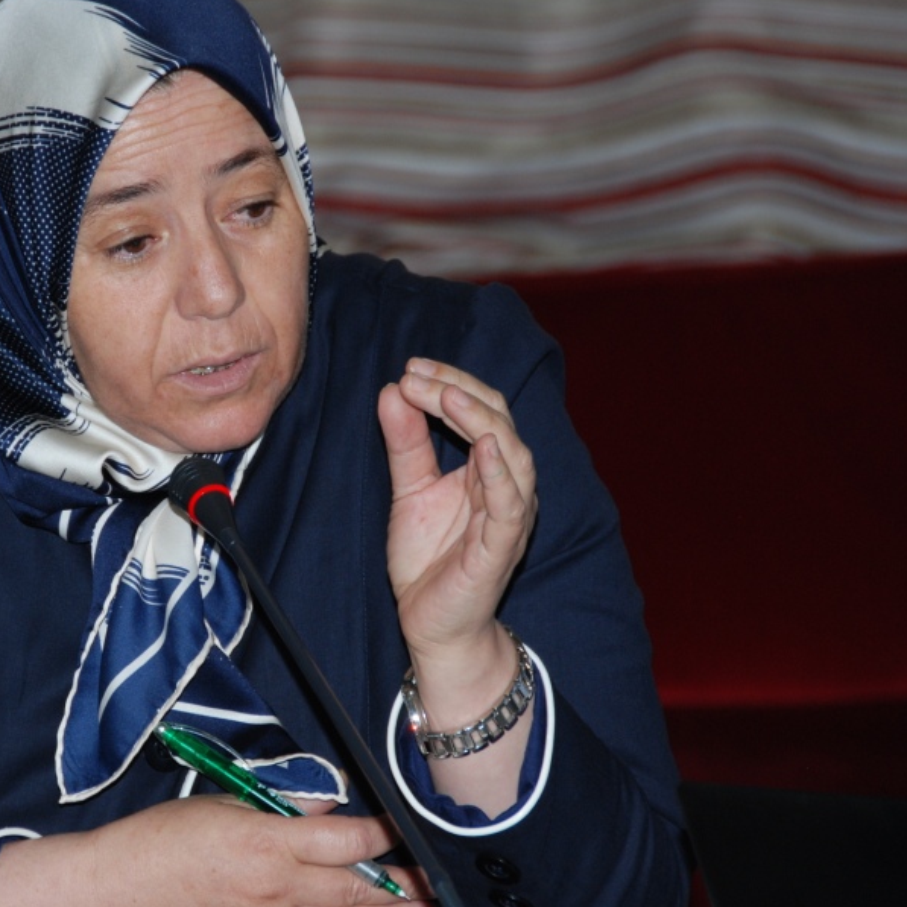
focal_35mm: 296
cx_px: 163
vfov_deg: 5.9
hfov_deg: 5.9
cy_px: 412
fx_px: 8767
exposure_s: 1/60
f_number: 5.6
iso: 320
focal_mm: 135
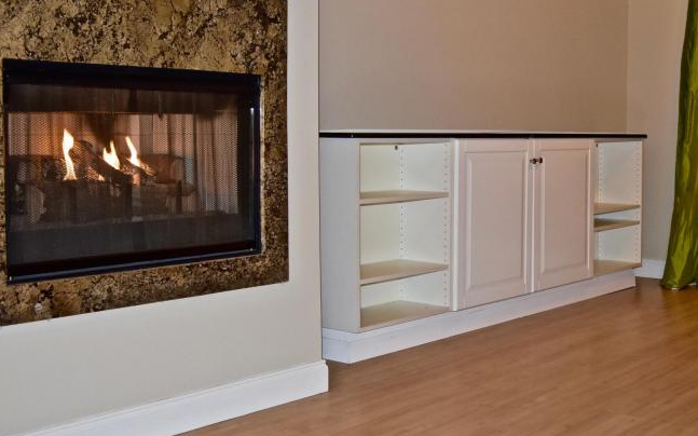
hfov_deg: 39.8
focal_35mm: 49
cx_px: 537
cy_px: 180
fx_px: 932
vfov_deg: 26.3
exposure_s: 1/60
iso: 800
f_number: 3.5
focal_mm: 18
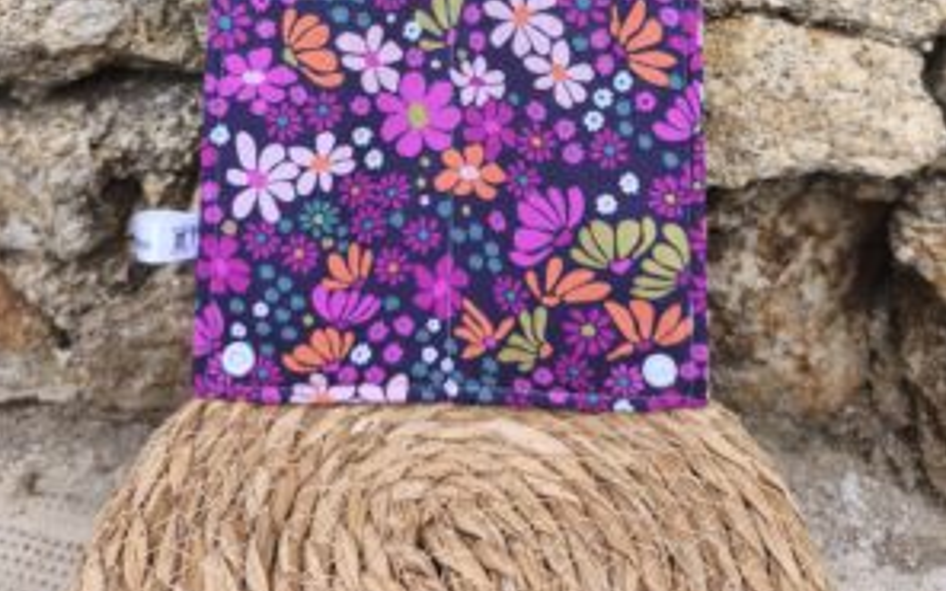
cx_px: 470
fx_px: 851
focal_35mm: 33
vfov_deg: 34.9
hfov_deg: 58.1
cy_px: 3
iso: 50
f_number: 1.65
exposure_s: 1/141
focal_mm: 6.18
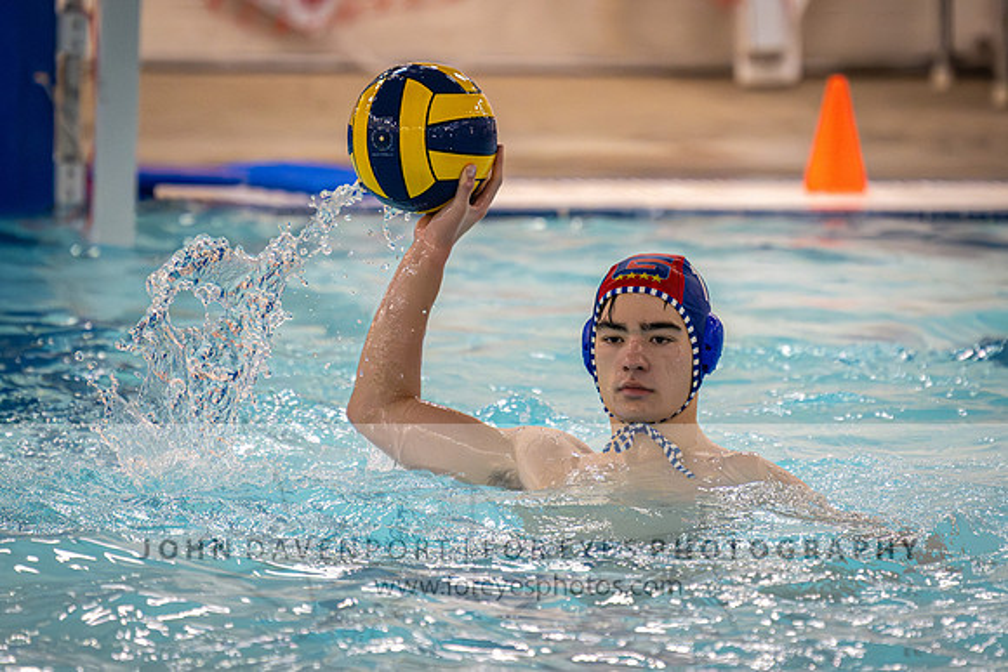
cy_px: 313
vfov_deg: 3.1
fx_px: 12575
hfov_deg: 4.6
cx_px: 636
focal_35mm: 449
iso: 16000
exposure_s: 1/1000
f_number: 4
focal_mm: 280
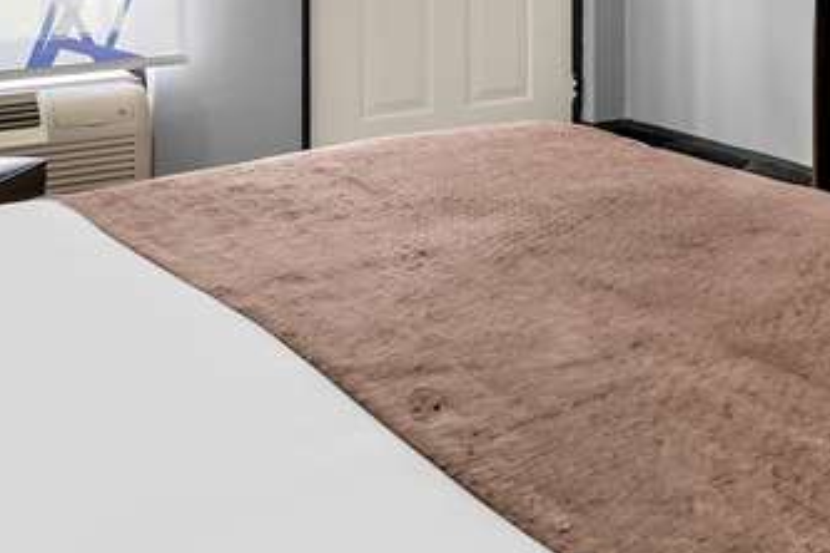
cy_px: -132
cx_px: 1246
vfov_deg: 20.1
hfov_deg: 24.6
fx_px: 1452
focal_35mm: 63
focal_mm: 14
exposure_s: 1/1.67
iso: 640
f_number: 8
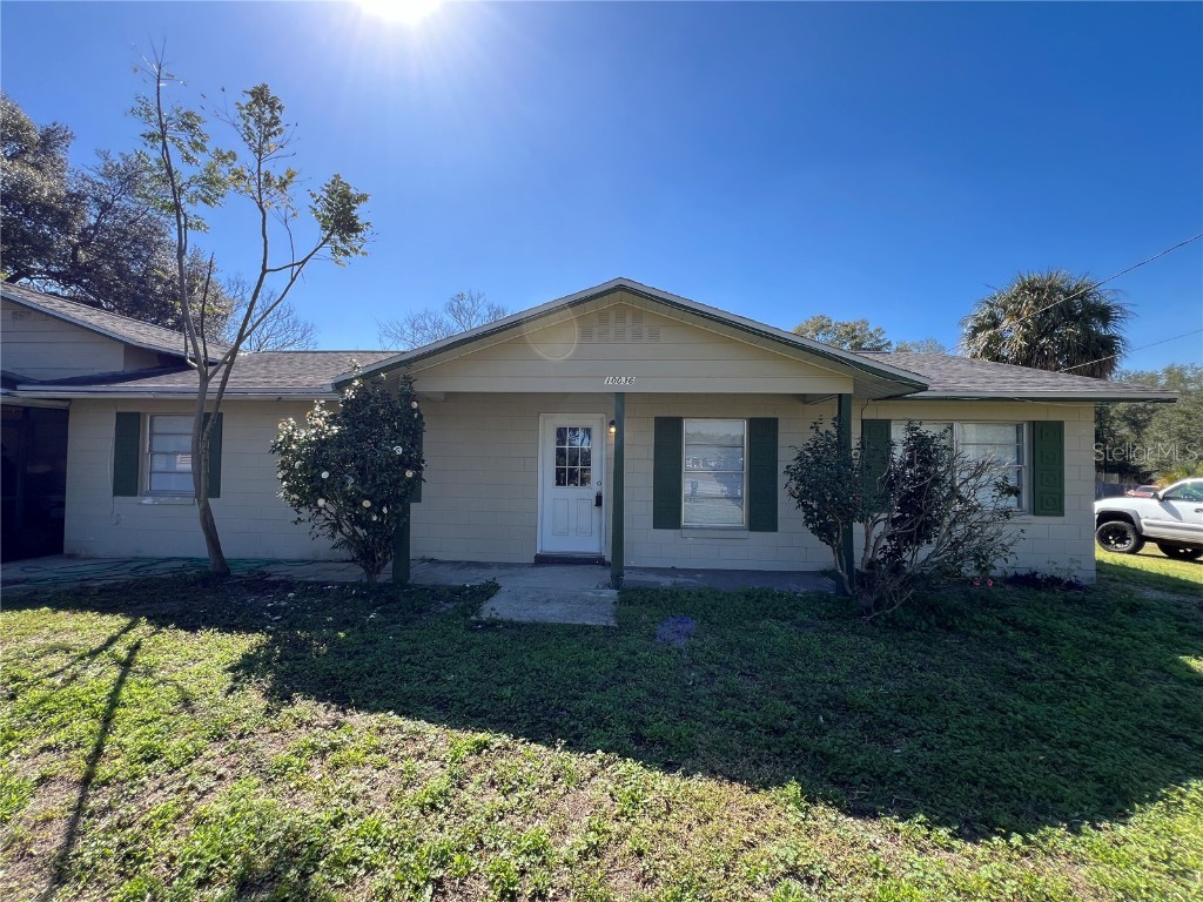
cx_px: 602
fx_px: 452
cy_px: 451
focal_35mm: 13
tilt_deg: +1.5
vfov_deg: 89.9
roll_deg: -0.8
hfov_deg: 106.2
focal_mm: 1.57
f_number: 1.8
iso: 32
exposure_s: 1/431
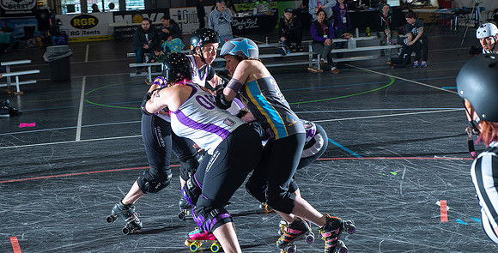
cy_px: 61
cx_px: 211
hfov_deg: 34.6
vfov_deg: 17.9
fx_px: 797
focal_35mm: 62
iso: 800
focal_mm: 48
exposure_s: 1/160
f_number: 7.1
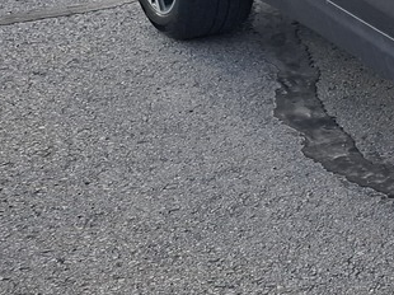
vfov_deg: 13.6
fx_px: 1217
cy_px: -8
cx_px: 779
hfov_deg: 15.1
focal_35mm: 107
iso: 50
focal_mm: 5.54
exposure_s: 1/1024
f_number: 1.8
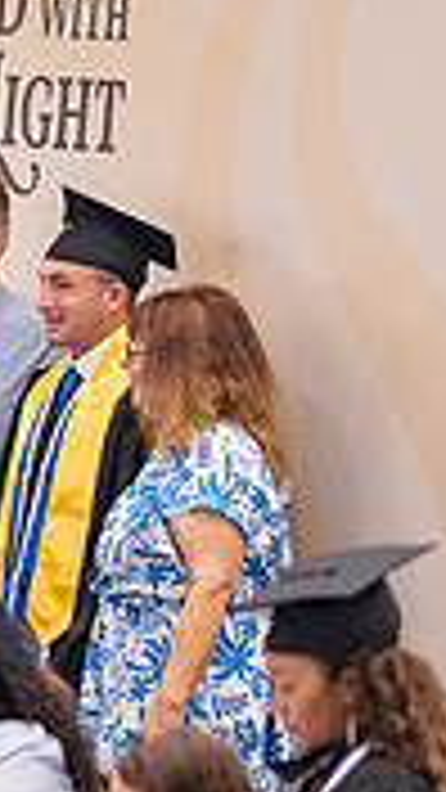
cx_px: -221
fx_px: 7632
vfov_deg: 5.9
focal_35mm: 363
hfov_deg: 3.3
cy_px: 205
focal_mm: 105
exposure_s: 1/125
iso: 1000
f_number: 1.4
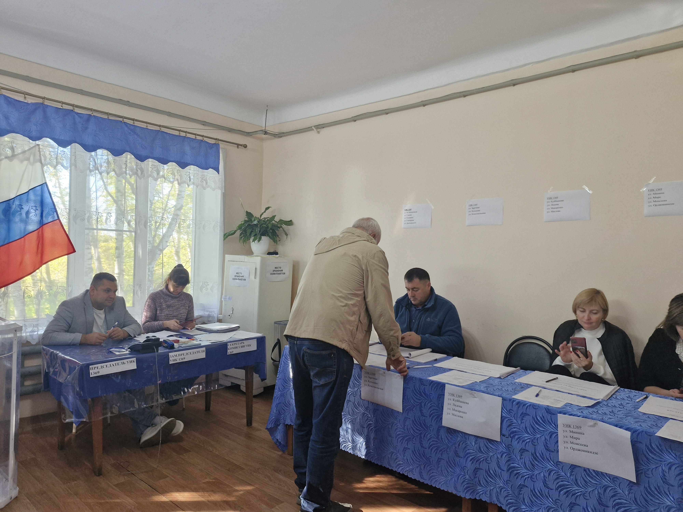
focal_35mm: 23
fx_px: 454
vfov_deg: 58.9
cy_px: 256
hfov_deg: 73.9
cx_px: 342
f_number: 1.8
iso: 320
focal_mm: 5.54
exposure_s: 1/100
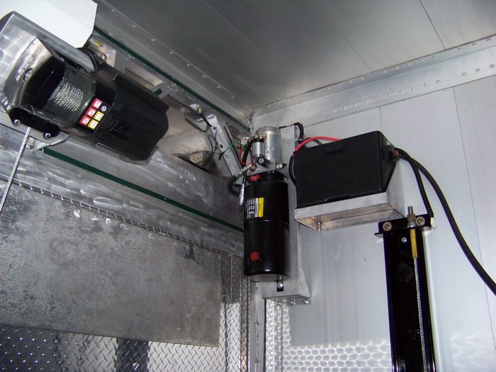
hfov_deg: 51.4
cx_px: 248
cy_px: 186
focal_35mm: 36
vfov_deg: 39.7
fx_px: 516
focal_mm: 5.85
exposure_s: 1/30
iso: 200
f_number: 2.8
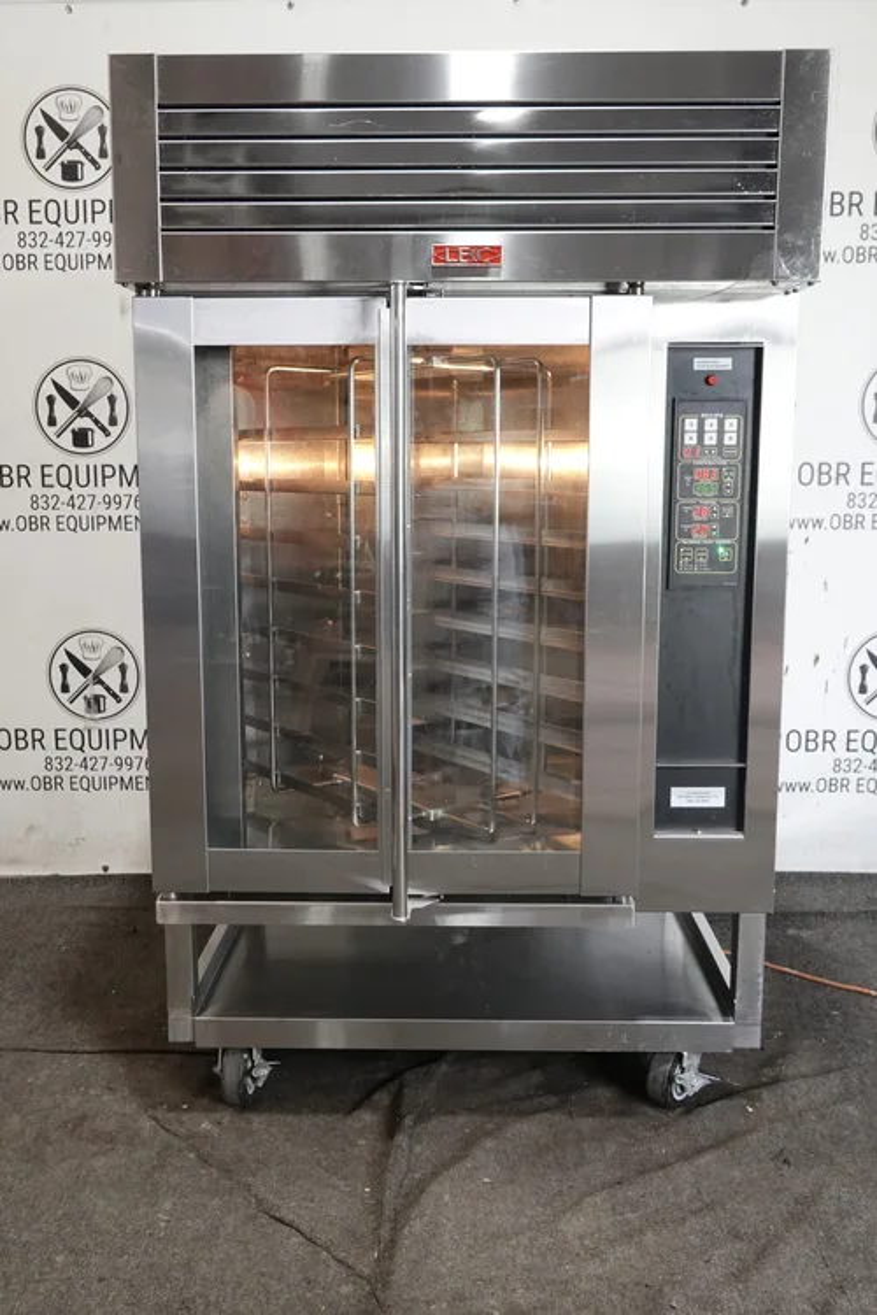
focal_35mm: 34
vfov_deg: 55.8
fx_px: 1242
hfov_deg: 38.9
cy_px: 658
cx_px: 438
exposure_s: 1/40
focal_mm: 12.76
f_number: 3.5
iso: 800
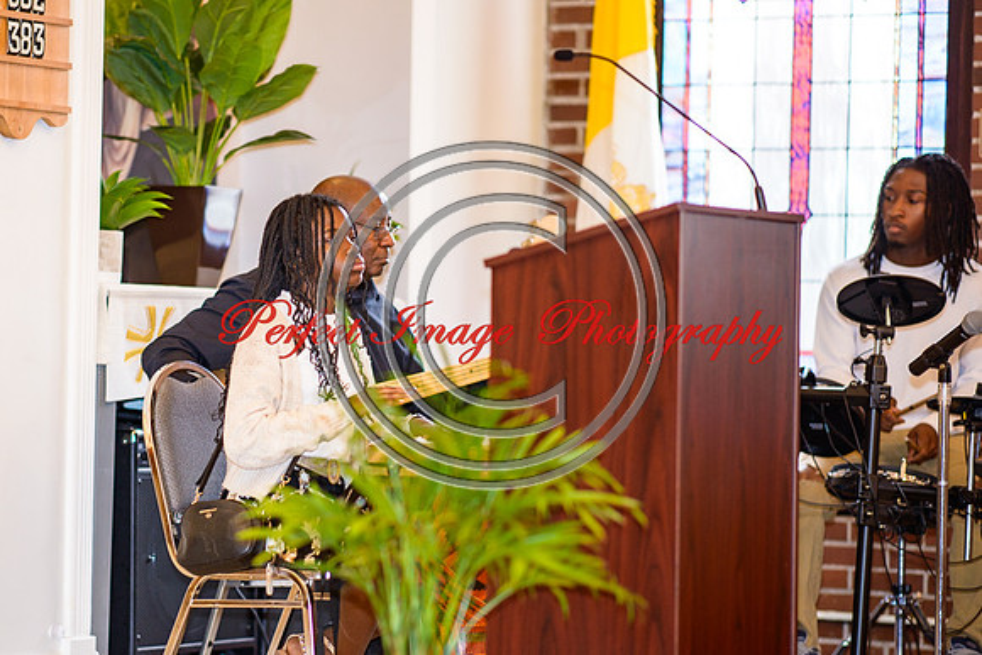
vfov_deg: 9.0
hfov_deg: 13.4
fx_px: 4174
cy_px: 328
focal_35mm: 153
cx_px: 267
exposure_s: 1/100
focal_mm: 105
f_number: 1.4
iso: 220
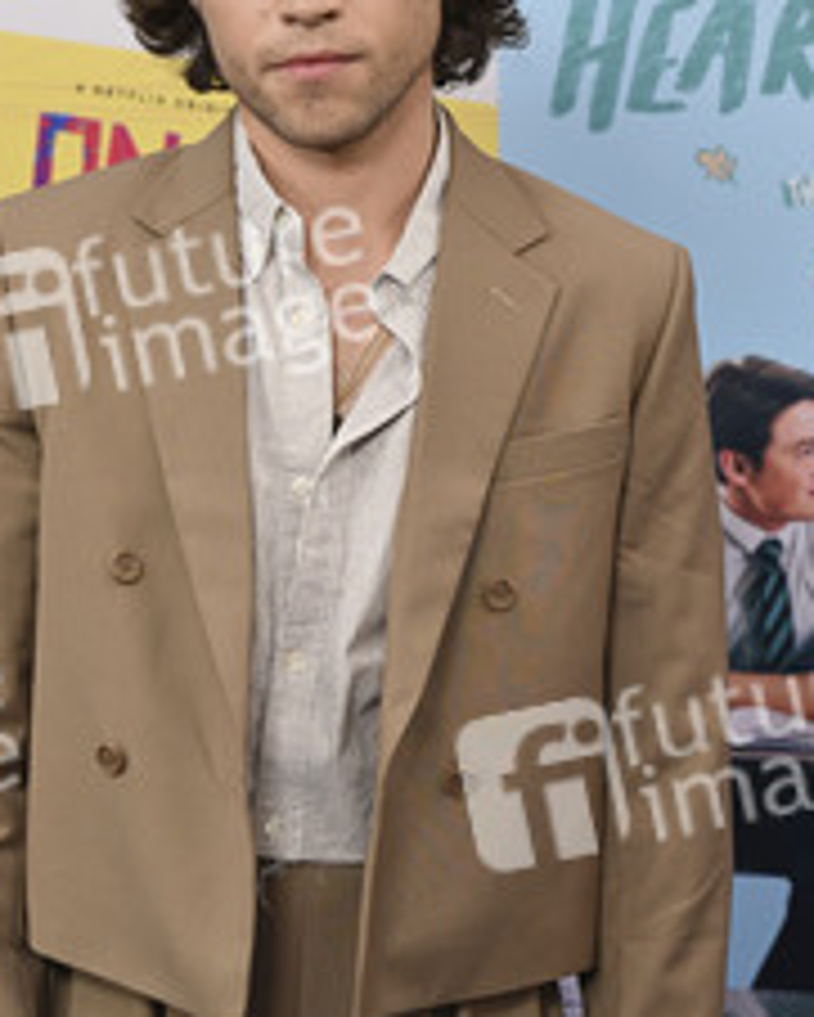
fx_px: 3551
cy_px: 540
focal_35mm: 118
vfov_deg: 16.3
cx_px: 279
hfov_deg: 13.1
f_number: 6.3
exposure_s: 1/250
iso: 800
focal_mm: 71
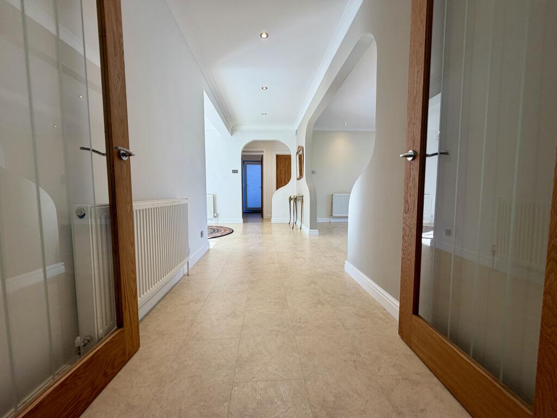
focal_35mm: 14
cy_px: 209
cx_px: 278
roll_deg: +0.4
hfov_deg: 102.1
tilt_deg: -5.0
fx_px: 225
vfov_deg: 85.7
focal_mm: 2.22
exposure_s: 1/100
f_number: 2.2
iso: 80
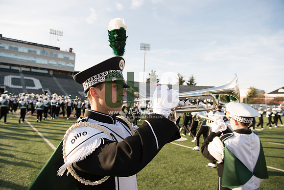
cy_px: 95
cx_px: 142
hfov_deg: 73.7
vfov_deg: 53.2
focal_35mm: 24
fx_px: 189
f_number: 5
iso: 320
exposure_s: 1/640
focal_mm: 24
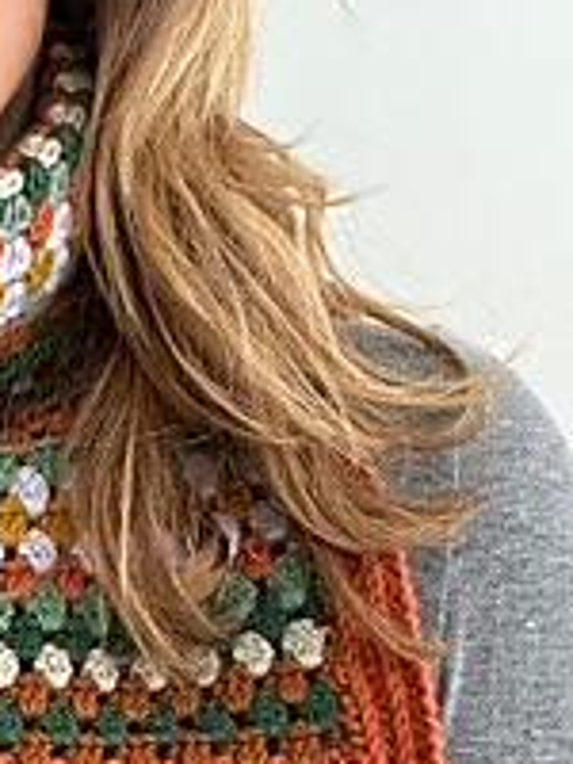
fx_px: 2119
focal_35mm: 96
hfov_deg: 14.7
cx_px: -191
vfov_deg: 20.4
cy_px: 516
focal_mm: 2.71
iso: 400
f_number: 2.2
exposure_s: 1/42
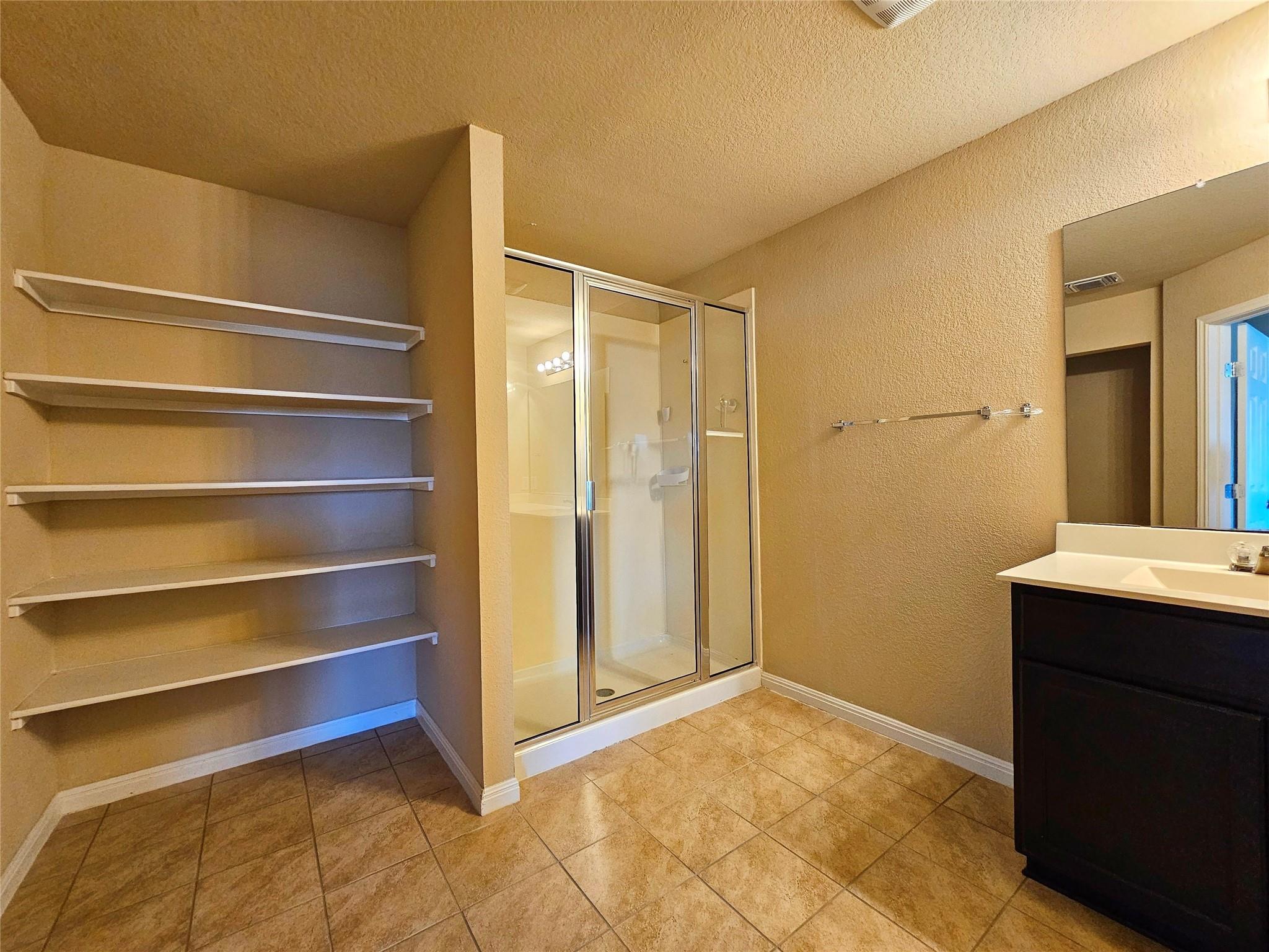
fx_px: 477
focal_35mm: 13
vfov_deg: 89.9
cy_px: 476
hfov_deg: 106.2
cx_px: 634
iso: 250
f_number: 2.2
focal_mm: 2.2
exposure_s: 1/60
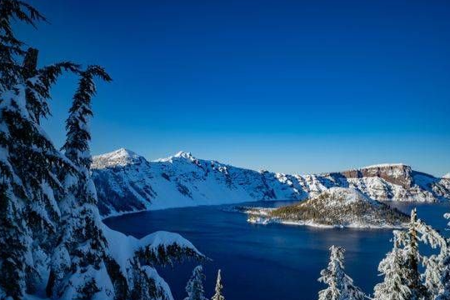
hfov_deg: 61.8
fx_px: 375
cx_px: 202
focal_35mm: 30
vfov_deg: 43.6
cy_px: 165
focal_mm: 18
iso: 100
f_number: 4
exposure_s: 1/200
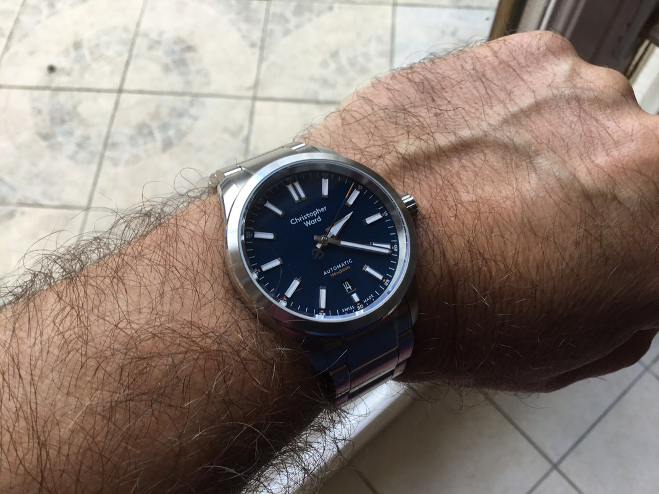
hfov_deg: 58.4
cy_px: 247
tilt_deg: -64.9
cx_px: 330
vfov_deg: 45.4
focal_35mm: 31
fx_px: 590
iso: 40
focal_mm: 3.3
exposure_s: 1/100
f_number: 2.4
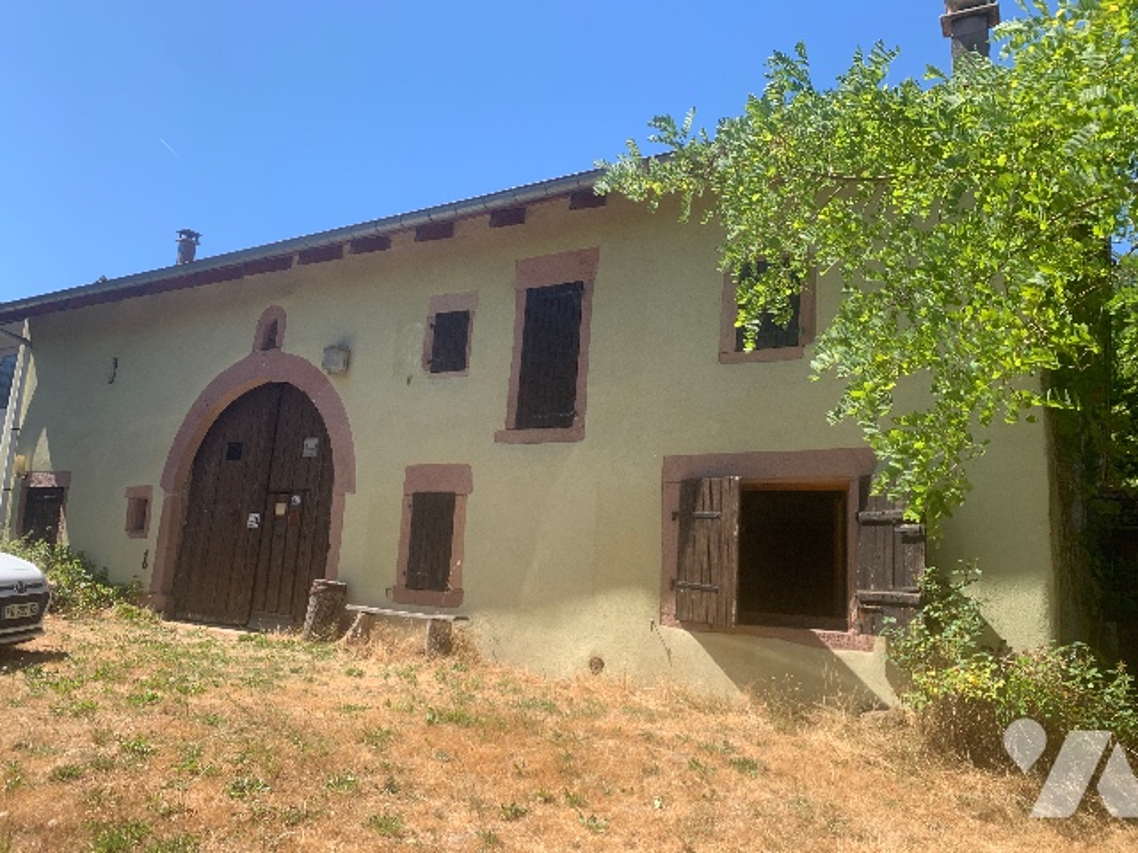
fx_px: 855
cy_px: 426
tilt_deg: +9.8
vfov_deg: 53.1
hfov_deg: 67.3
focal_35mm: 26
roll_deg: -3.2
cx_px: 569
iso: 25
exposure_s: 1/1136
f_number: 1.8
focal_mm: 4.25
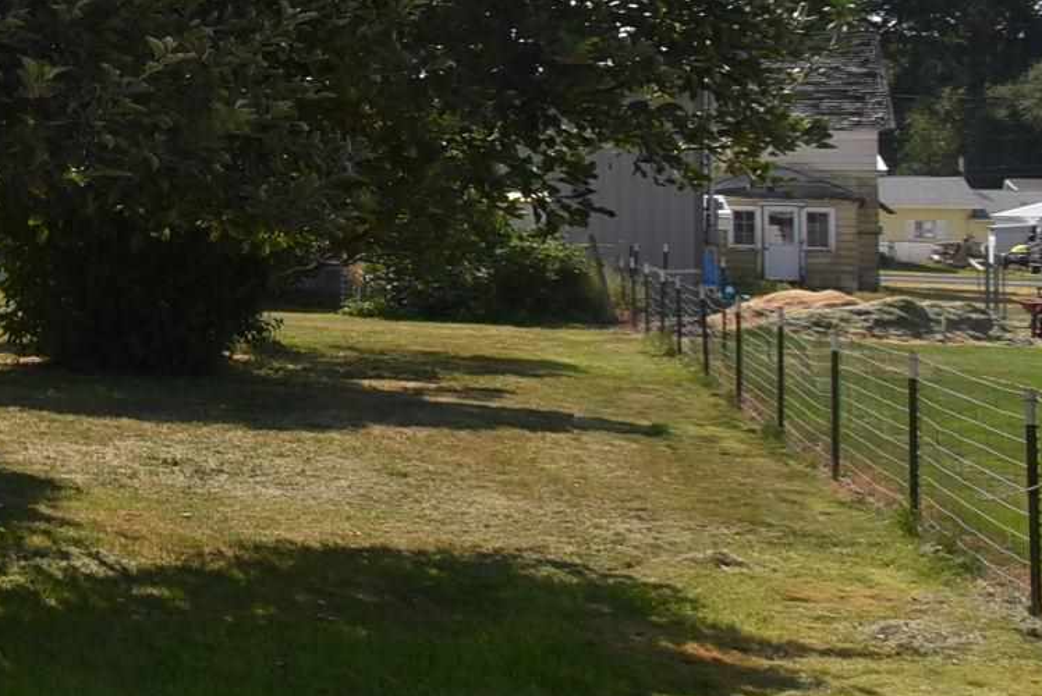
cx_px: -875
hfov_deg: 21.1
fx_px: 1738
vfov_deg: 22.4
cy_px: 142
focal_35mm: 60
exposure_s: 1/250
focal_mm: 10
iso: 100
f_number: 9
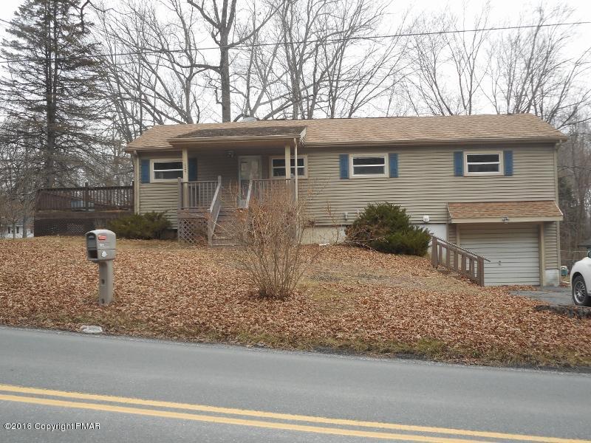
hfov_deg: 47.9
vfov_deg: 36.8
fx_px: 666
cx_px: 296
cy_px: 222
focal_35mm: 39
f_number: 4.5
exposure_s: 1/40
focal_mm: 6.9
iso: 80
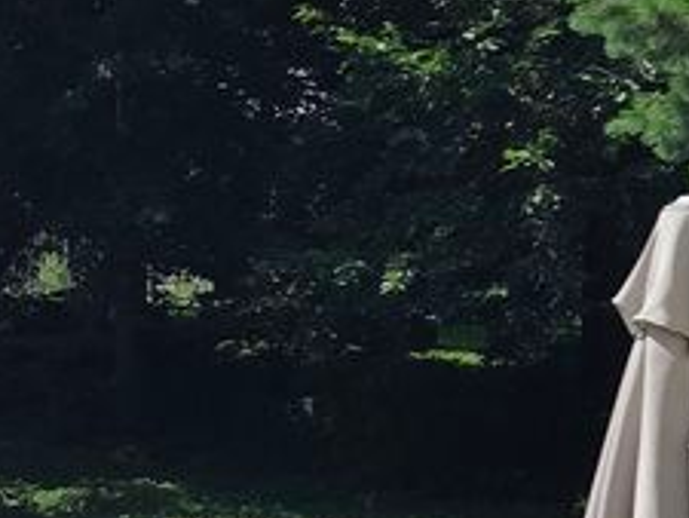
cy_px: 474
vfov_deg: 9.7
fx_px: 3047
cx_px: -1066
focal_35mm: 153
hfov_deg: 10.7
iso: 12
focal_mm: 6.3
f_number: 1.7
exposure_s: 1/963
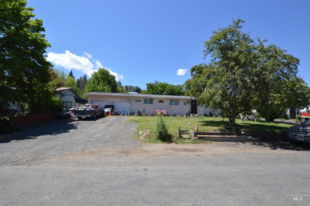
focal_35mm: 15
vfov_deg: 77.2
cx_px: 155
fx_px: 129
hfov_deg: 100.4
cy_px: 103
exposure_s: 1/250
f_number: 8
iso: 100
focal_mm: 10
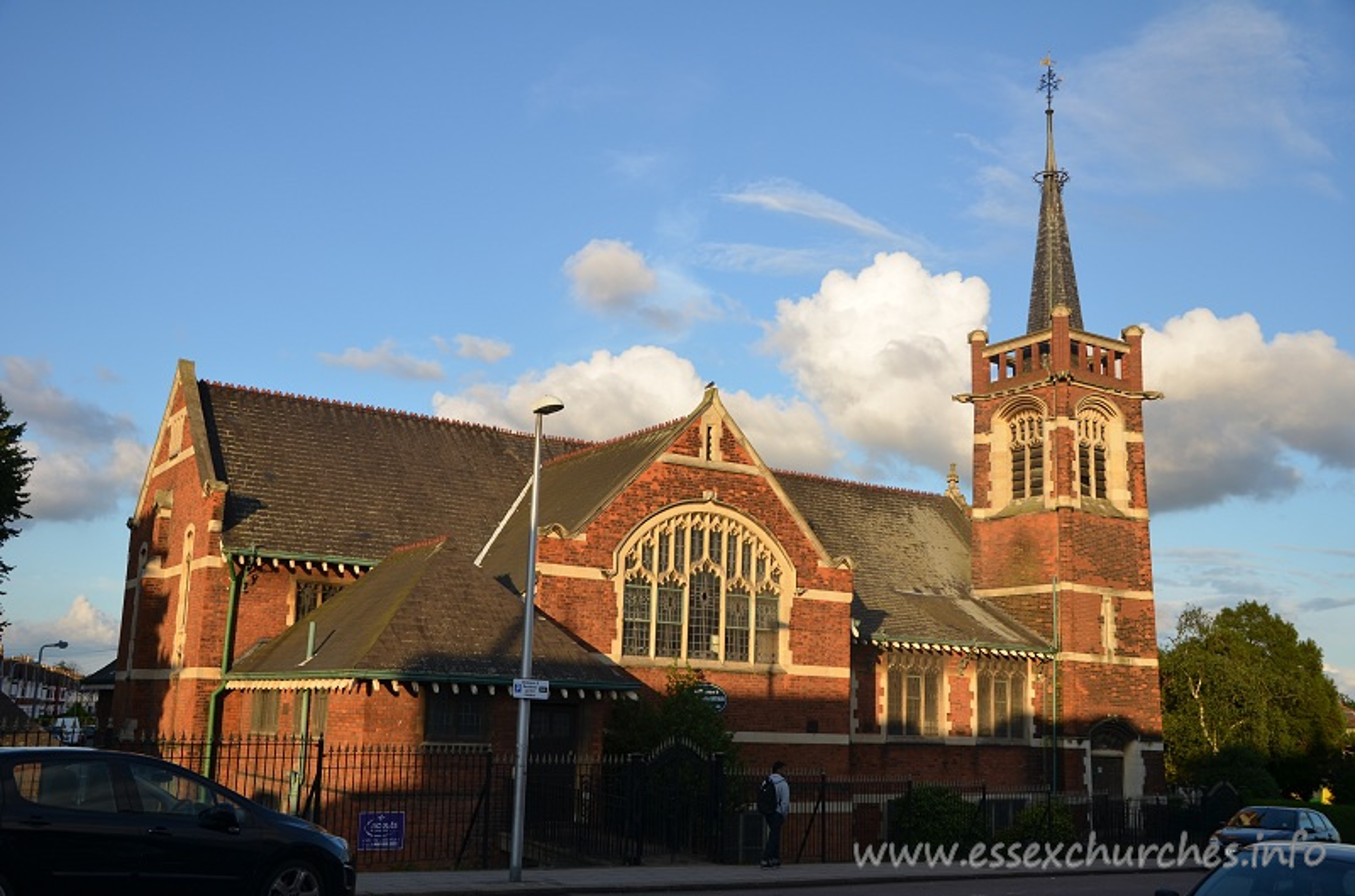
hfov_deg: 53.2
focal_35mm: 36
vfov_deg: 36.7
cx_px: 678
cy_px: 448
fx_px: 1352
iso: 100
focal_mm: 24
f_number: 6.3
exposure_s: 1/250
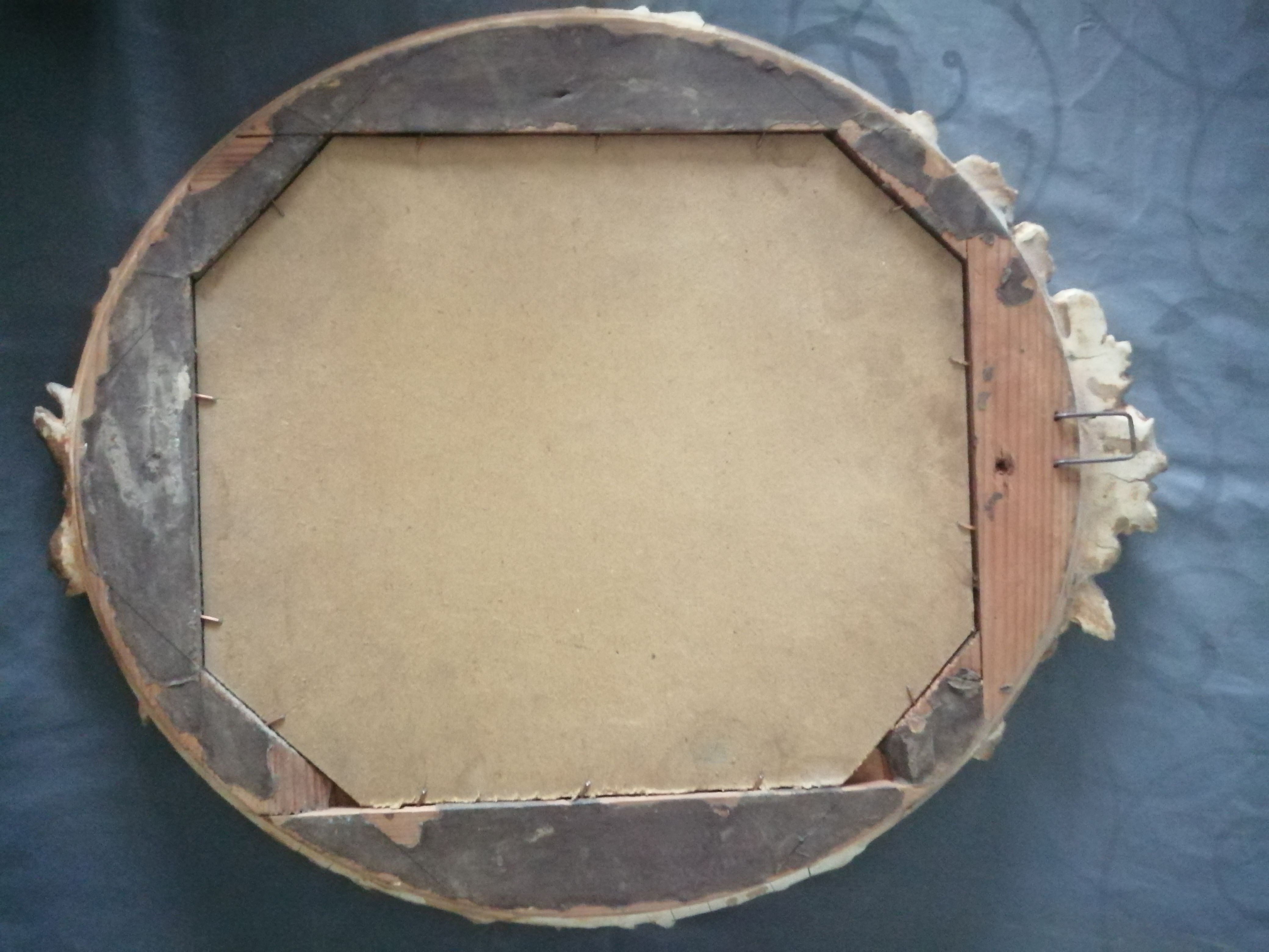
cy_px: 476
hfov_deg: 67.3
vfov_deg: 53.1
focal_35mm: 26
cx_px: 634
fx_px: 953
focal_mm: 3.62
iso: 2500
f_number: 1.8
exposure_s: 1/12.5
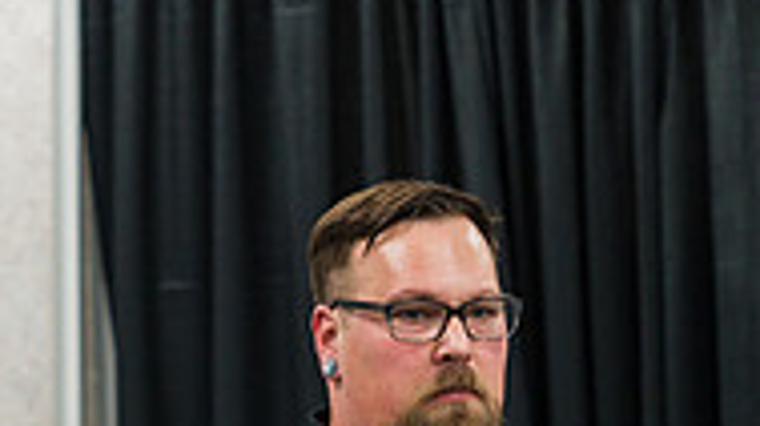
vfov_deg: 2.8
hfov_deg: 5.0
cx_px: 229
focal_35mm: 434
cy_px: 619
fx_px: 8740
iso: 1600
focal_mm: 135
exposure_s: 1/500
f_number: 3.2
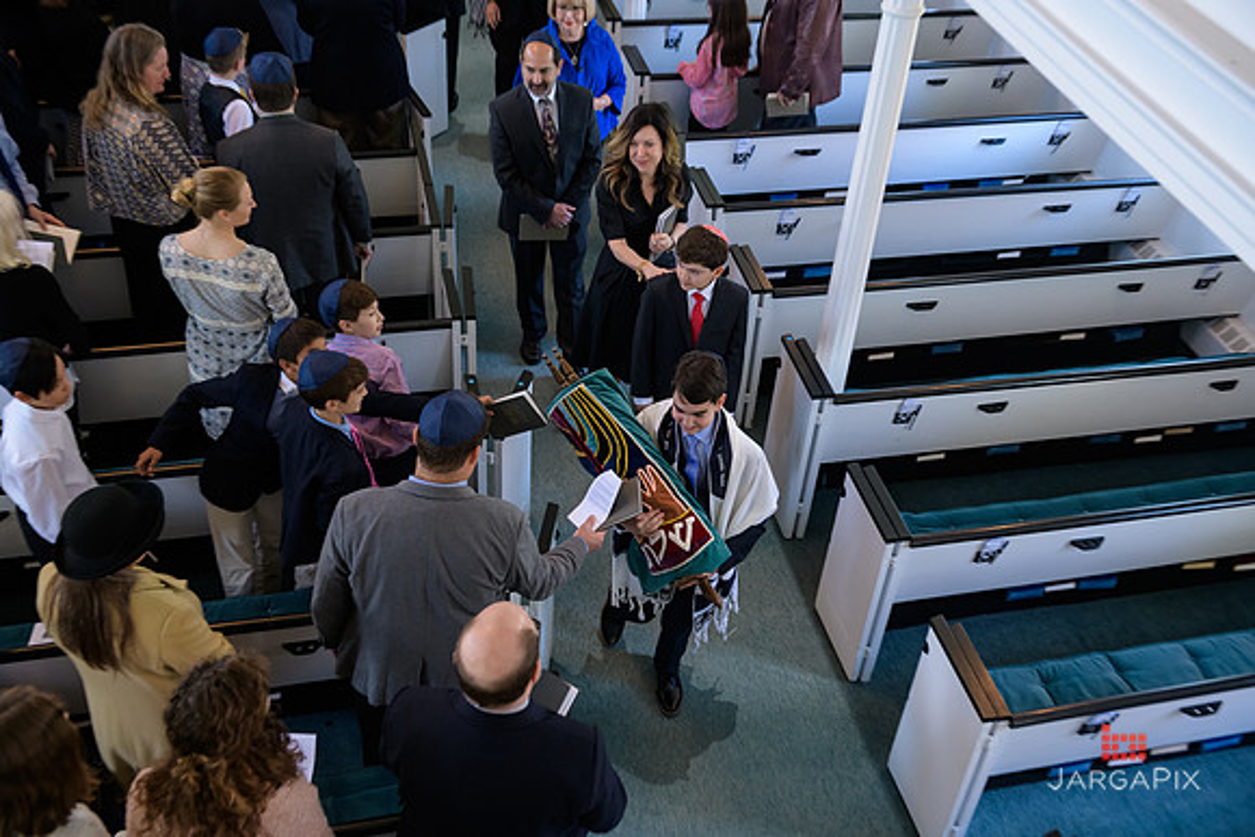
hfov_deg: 50.7
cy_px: 418
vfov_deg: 35.1
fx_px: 1325
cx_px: 628
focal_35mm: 38
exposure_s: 1/200
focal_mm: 38
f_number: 3.2
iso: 1000
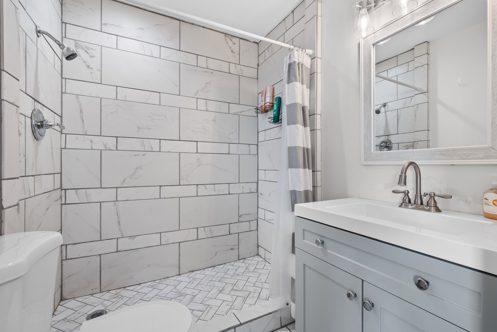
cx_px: 248
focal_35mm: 16
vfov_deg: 75.6
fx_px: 214
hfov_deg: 98.5
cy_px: 166
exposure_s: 1/1.25
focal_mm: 15.5
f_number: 8
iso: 500
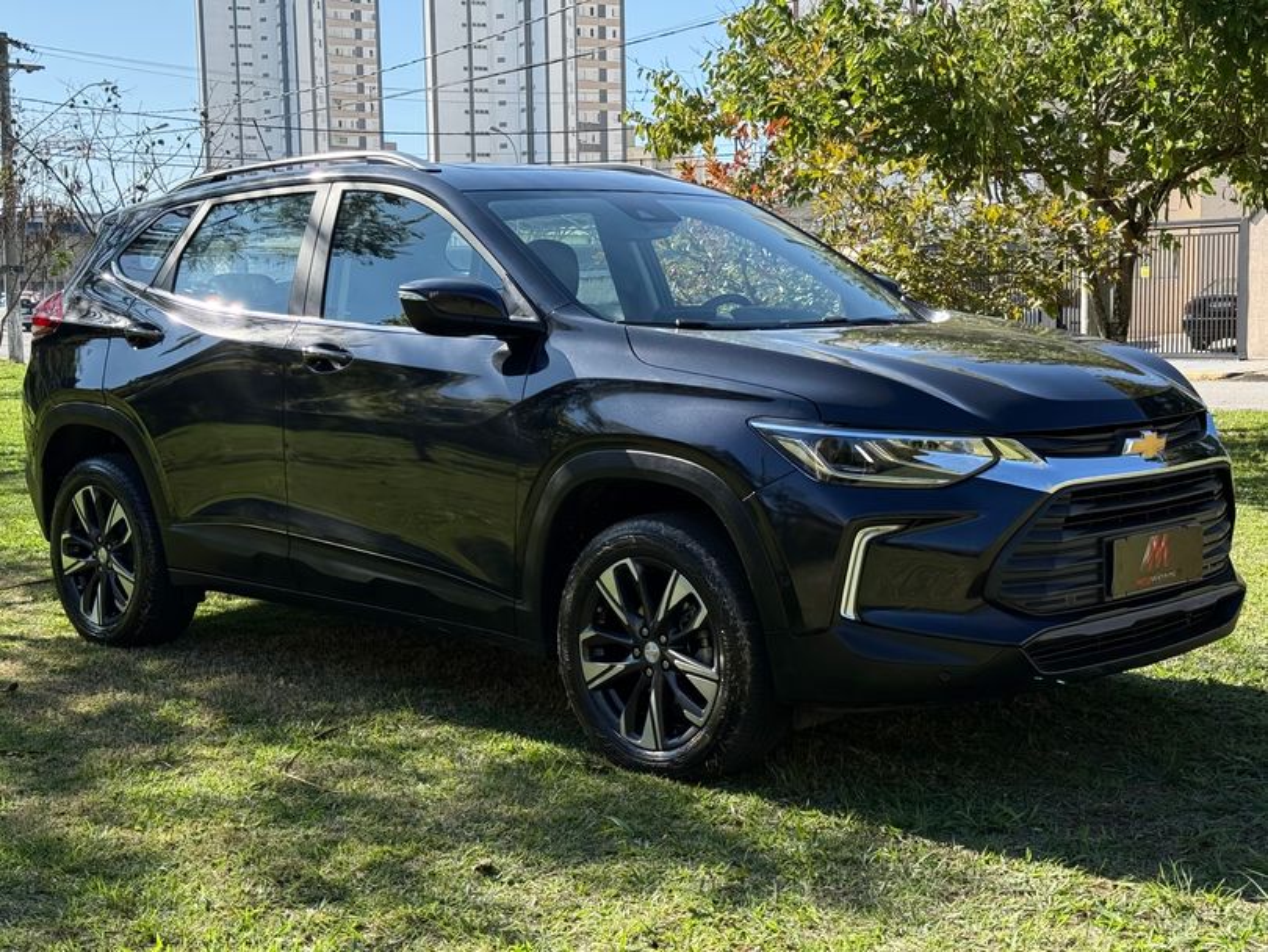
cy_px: 476
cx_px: 634
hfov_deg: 39.6
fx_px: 1759
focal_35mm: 48
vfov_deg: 30.3
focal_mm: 6.76
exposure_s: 1/2415
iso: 64
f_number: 1.78
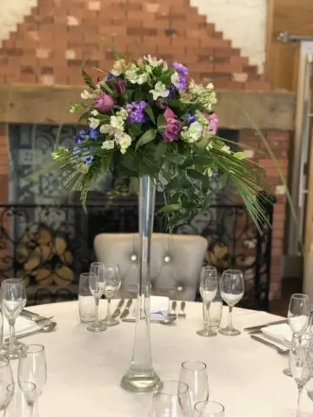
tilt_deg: -7.5
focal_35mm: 52
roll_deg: -0.2
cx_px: 156
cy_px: 208
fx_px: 627
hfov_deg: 28.0
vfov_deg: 36.8
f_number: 2.4
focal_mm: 6
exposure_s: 1/20
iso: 160
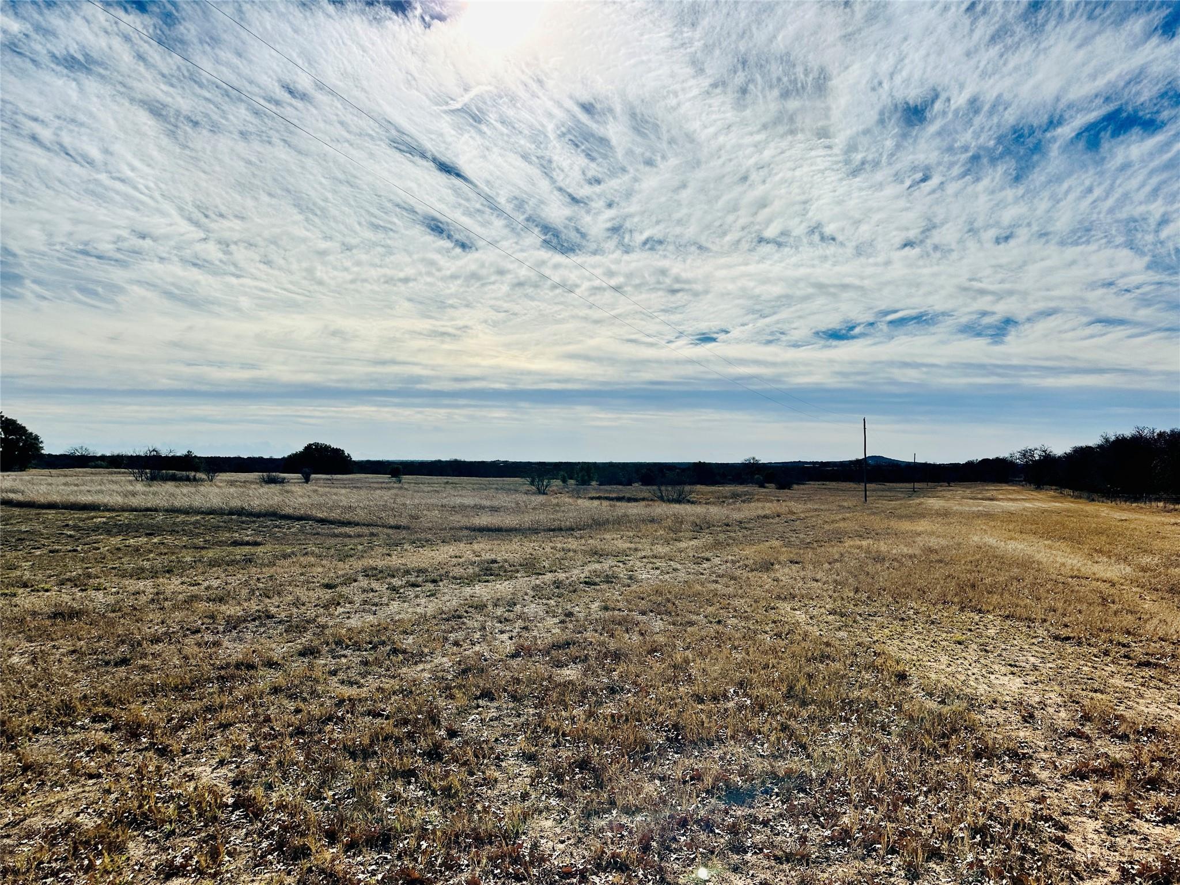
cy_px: 442
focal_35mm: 24
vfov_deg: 56.8
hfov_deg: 71.6
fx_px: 818
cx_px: 590
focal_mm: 6.86
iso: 80
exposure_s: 1/18519
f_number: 1.78
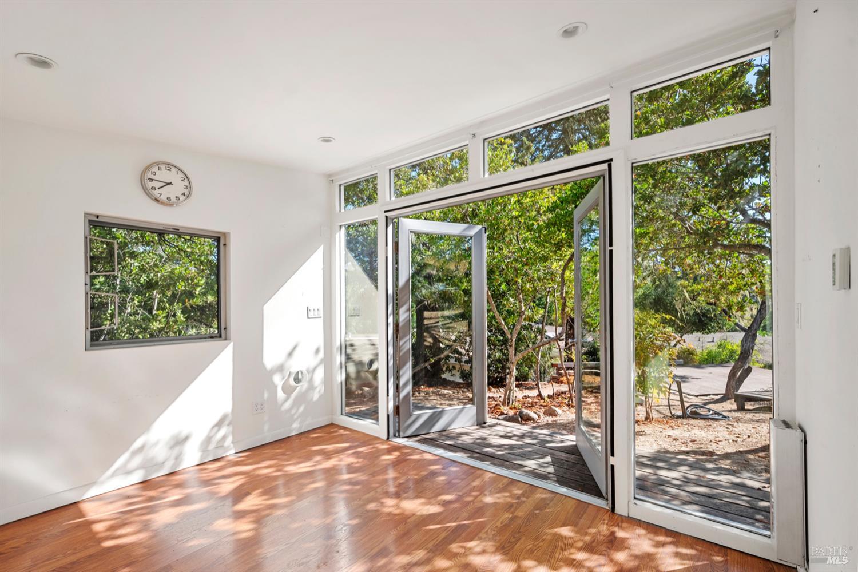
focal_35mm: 16
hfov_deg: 98.5
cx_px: 429
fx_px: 369
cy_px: 286
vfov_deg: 75.5
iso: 100
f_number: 8
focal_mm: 15.5
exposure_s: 1/13
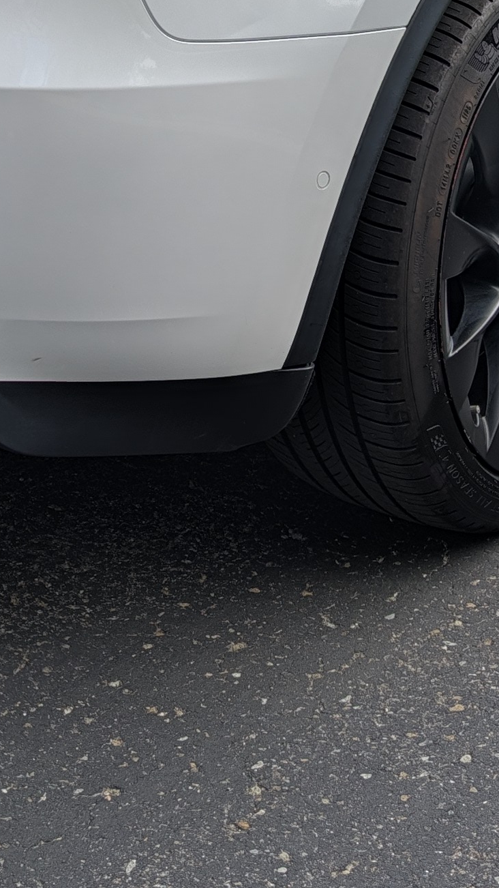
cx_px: 39
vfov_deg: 24.1
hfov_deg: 14.6
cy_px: -108
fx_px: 1930
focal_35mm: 82
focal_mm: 6.9
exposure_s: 1/880
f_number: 1.68
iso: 20
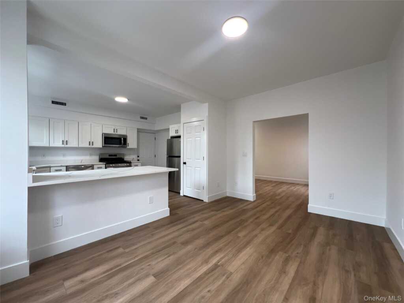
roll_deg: -1.9
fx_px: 152
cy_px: 152
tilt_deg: -2.3
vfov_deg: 89.9
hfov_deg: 106.2
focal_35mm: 13
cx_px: 202
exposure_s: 1/99
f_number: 1.8
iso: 125
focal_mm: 1.57
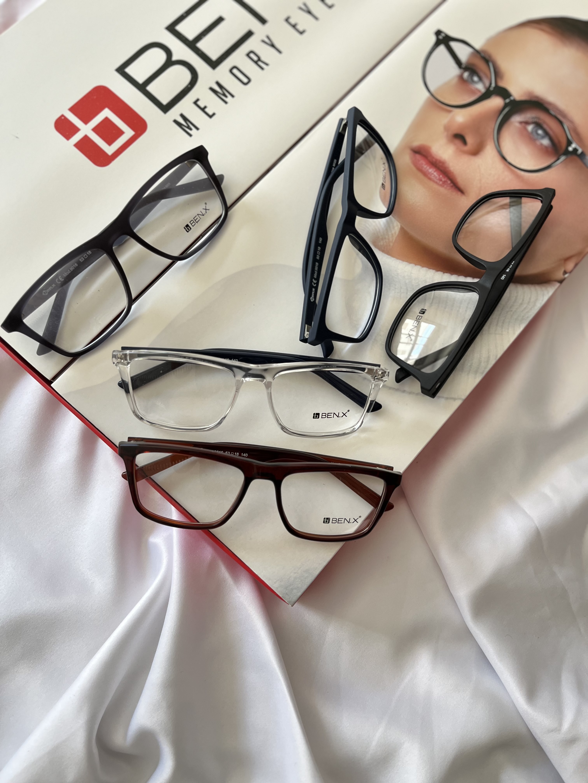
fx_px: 589
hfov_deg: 53.1
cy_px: 392
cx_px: 294
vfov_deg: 67.3
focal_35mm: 26
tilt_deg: -77.7
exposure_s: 1/120
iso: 100
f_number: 1.6
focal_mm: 5.1
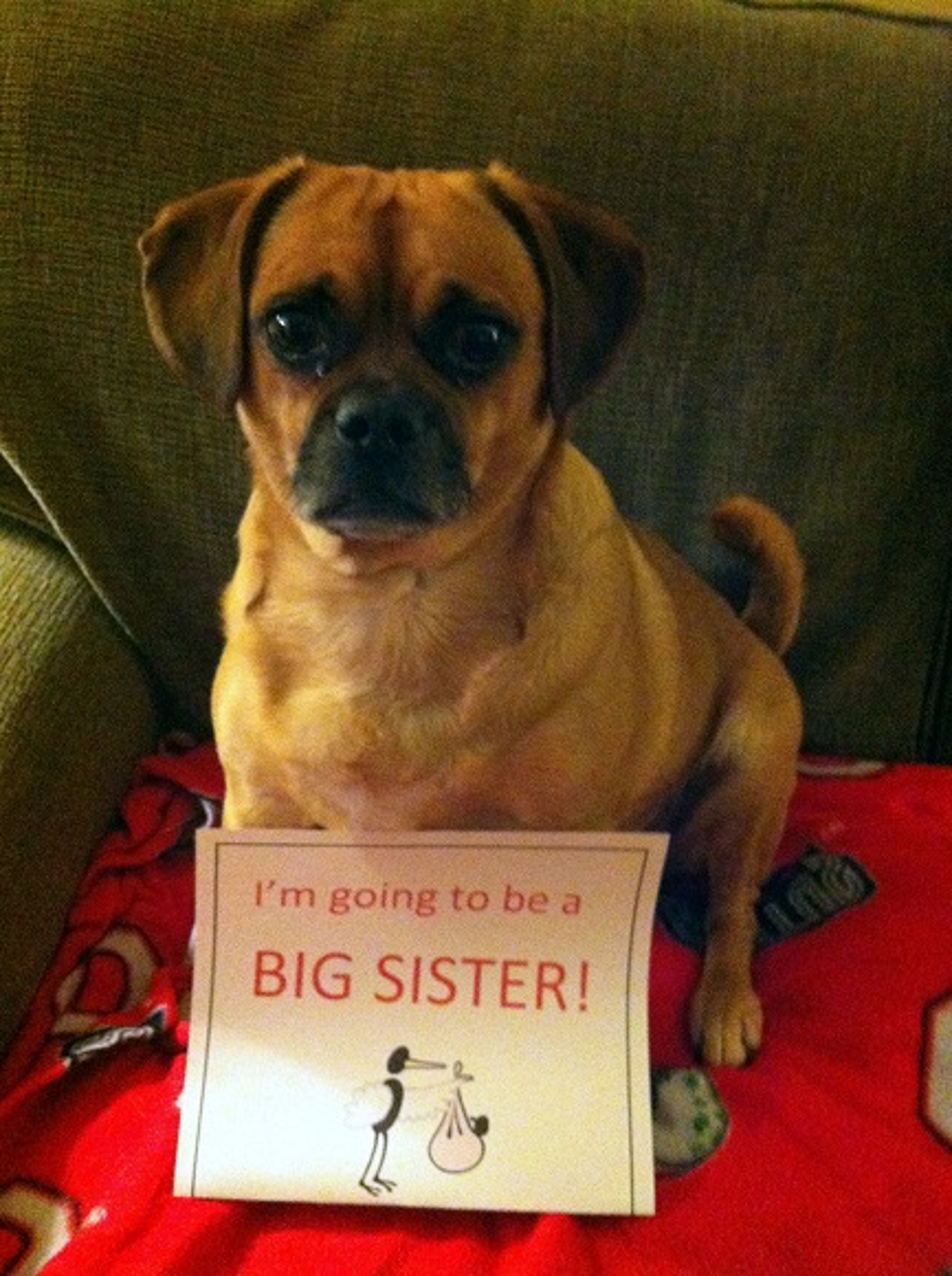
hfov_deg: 40.6
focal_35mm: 35
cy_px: 638
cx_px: 476
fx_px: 1287
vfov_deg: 52.7
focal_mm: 3.85
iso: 1000
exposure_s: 1/15
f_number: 2.8
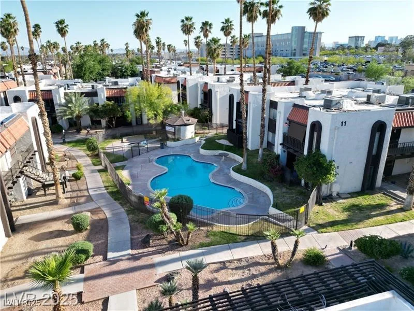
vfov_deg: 56.8
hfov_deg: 71.6
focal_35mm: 24
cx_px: 207
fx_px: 287
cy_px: 156
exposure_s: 1/1600
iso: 130
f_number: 1.7
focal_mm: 6.72
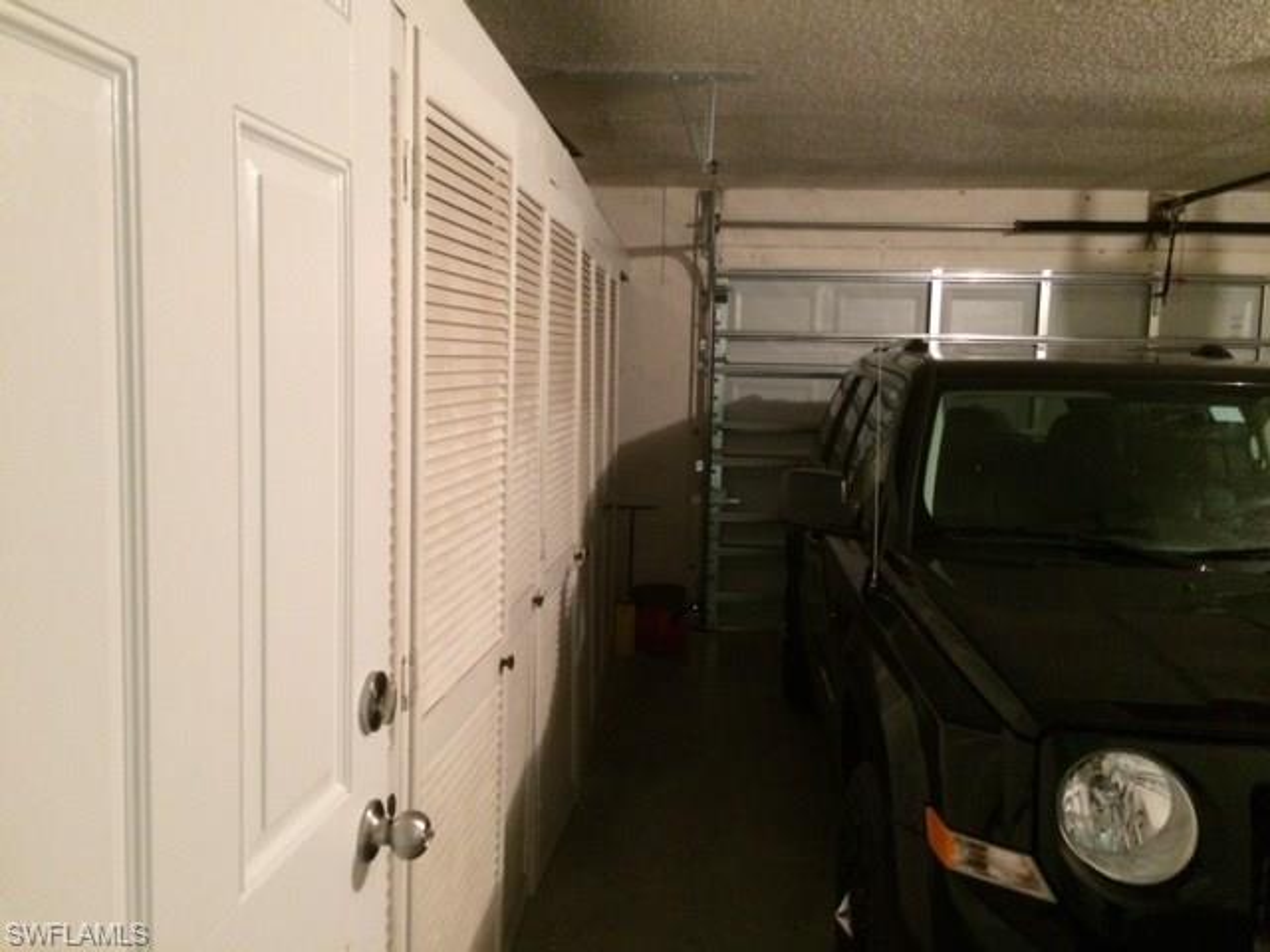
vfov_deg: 48.2
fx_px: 1064
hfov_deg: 61.7
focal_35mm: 29
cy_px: 476
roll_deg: -0.9
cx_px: 635
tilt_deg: -5.7
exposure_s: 1/15
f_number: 2.2
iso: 500
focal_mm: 4.15
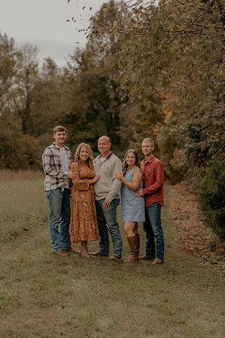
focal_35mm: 86
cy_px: 170
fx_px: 806
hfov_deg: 15.9
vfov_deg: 23.6
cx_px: 112
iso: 125
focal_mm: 85
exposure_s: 1/800
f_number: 2.8
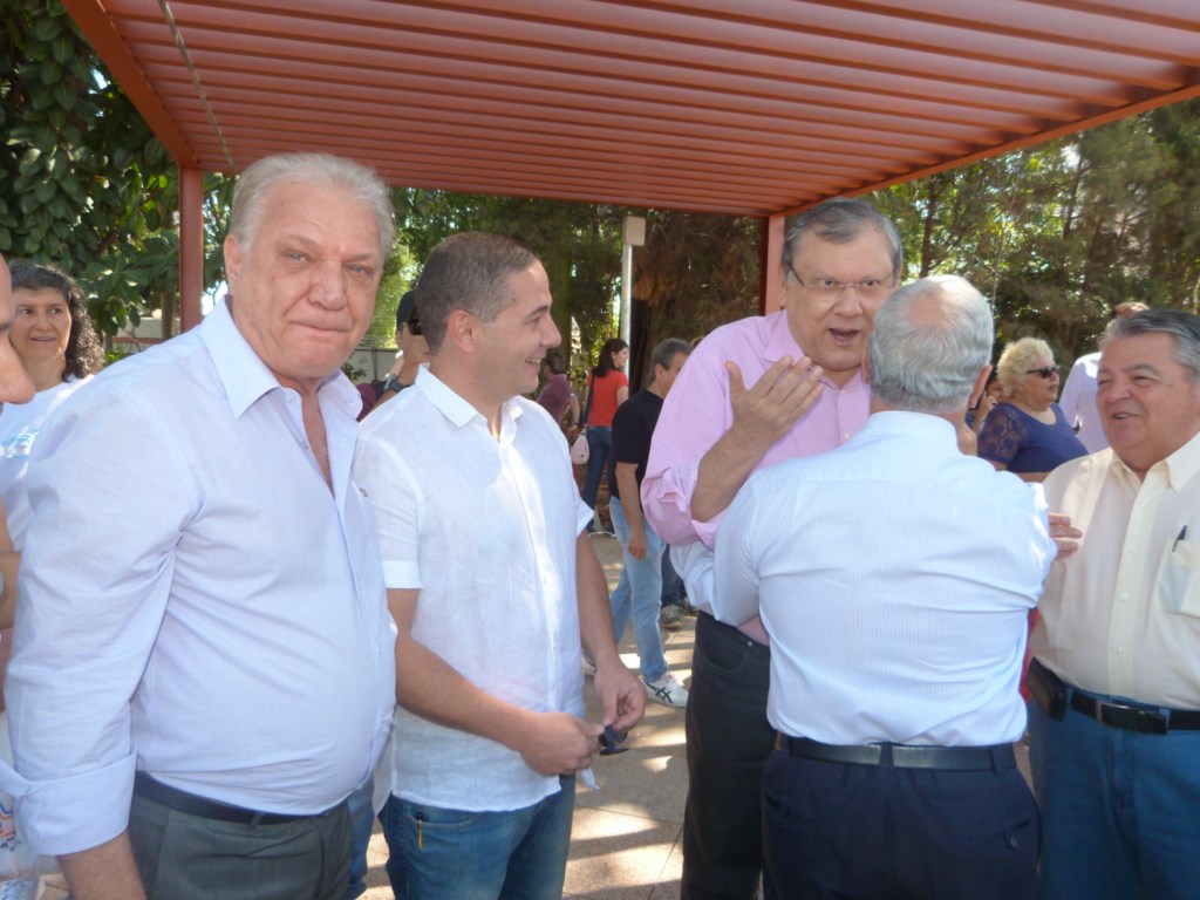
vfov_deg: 54.9
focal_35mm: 25
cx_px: 600
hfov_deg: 69.4
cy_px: 450
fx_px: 867
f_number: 2.8
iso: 125
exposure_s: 1/250
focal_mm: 4.5
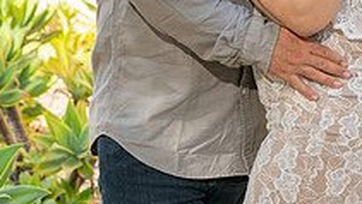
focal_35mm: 199
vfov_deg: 6.1
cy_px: -68
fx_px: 1911
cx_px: 269
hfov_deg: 10.8
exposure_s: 1/200
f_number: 6.3
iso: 200
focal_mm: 69
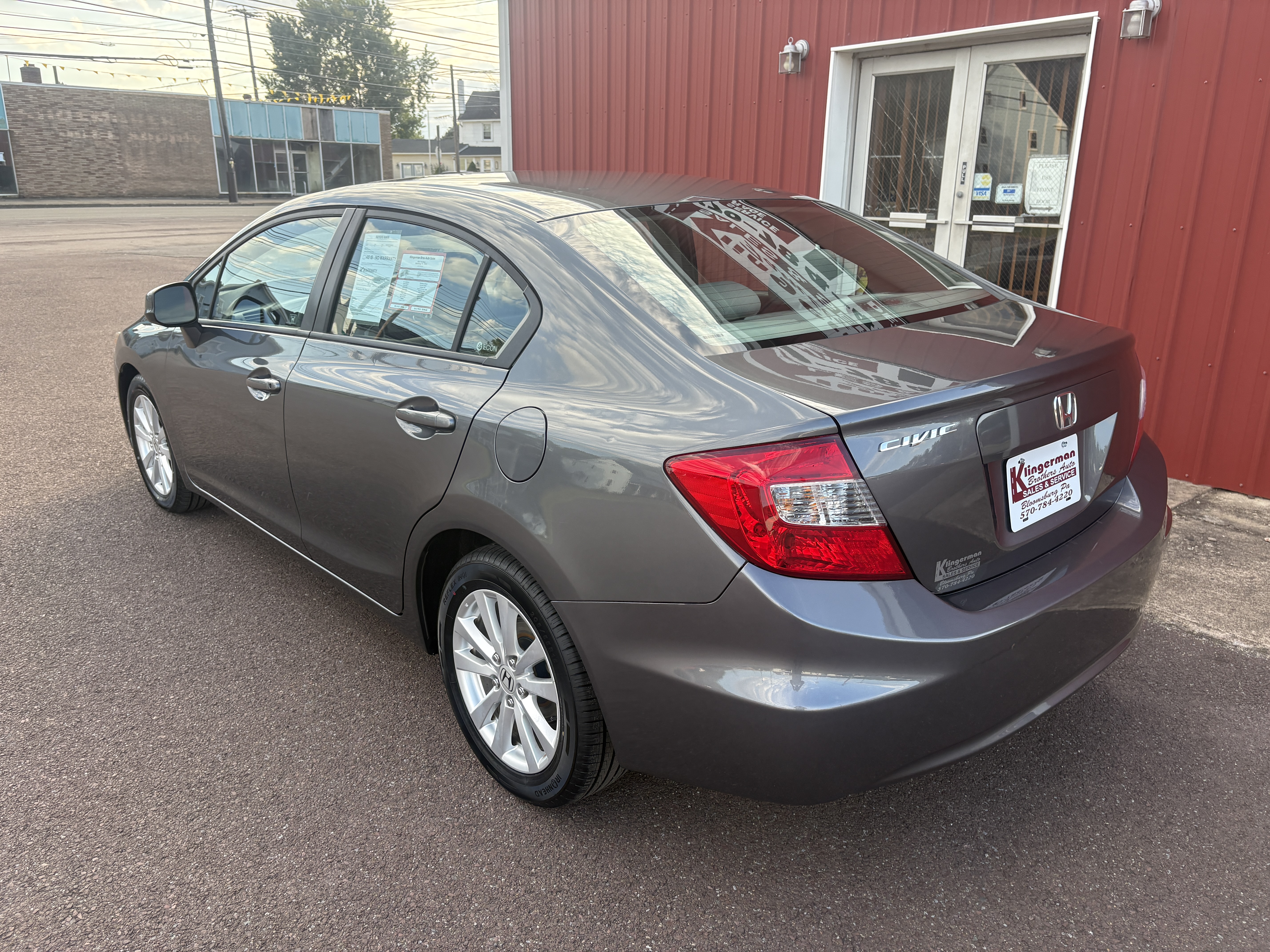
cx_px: 635
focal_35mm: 26
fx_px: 954
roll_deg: -0.3
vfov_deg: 53.1
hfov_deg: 67.3
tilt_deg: -15.1
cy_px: 476
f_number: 1.6
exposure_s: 1/507
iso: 64
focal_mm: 5.96
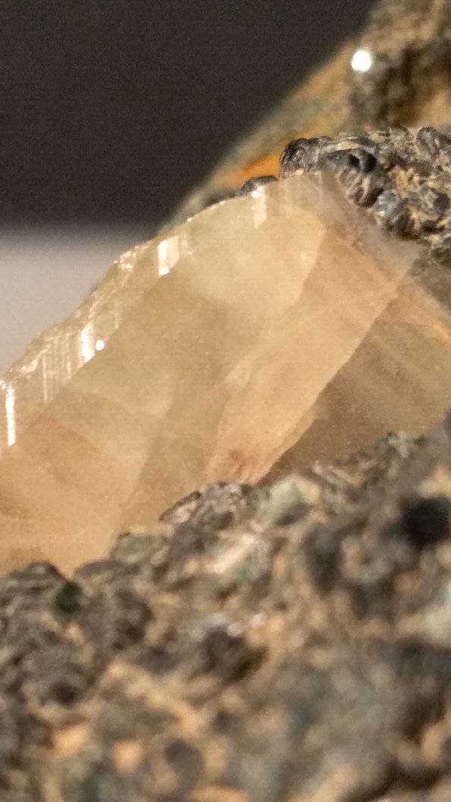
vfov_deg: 46.8
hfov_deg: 27.6
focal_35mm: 43
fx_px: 914
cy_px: 517
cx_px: 170
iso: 295
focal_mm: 3.54
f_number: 2
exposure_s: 1/33.3
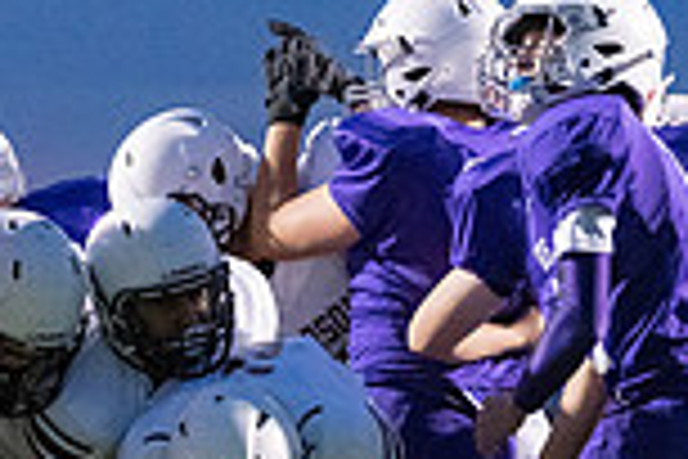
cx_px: 336
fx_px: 7243
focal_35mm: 379
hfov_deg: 5.4
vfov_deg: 3.6
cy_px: 318
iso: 12800
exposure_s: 1/1250
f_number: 2.8
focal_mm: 96
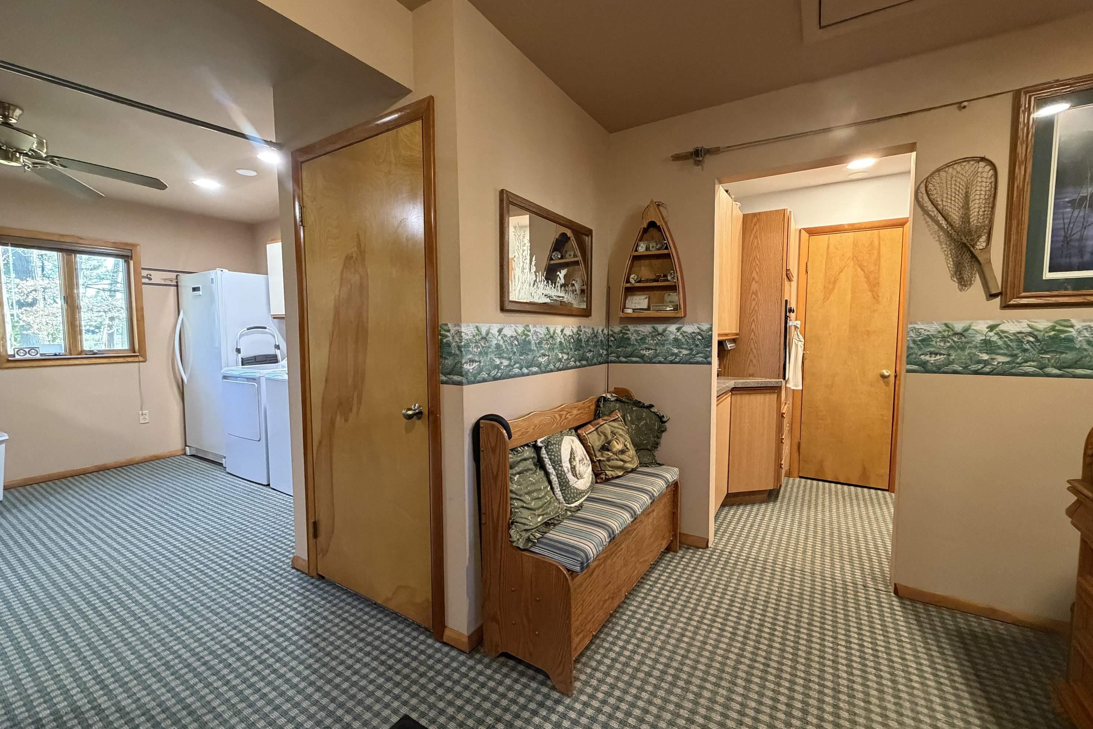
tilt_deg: -4.3
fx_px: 455
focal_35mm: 15
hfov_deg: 100.4
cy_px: 362
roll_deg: +0.0
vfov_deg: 77.3
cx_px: 538
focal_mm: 2.22
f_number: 2.2
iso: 640
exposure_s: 1/60
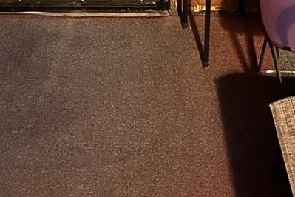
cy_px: -211
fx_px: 615
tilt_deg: -14.5
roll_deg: +1.6
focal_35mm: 75
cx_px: 157
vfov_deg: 14.6
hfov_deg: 27.0
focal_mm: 6.86
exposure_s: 1/15
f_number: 1.78
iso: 2500
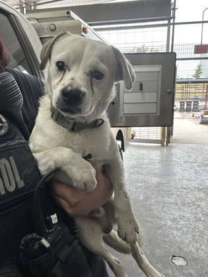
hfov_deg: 46.8
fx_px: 240
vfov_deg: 60.0
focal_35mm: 30
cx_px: 104
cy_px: 138
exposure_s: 1/120
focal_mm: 2.69
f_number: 1.9
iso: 50
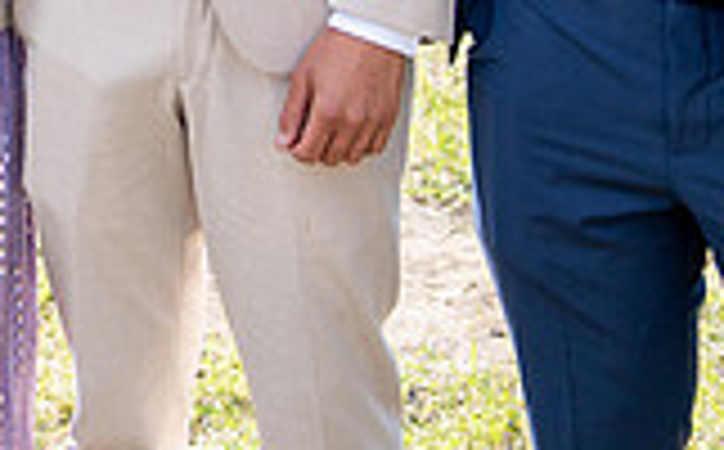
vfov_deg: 9.5
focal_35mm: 134
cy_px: -228
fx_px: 2639
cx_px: -210
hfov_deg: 14.9
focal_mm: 34
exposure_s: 1/2000
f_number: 2.8
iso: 320
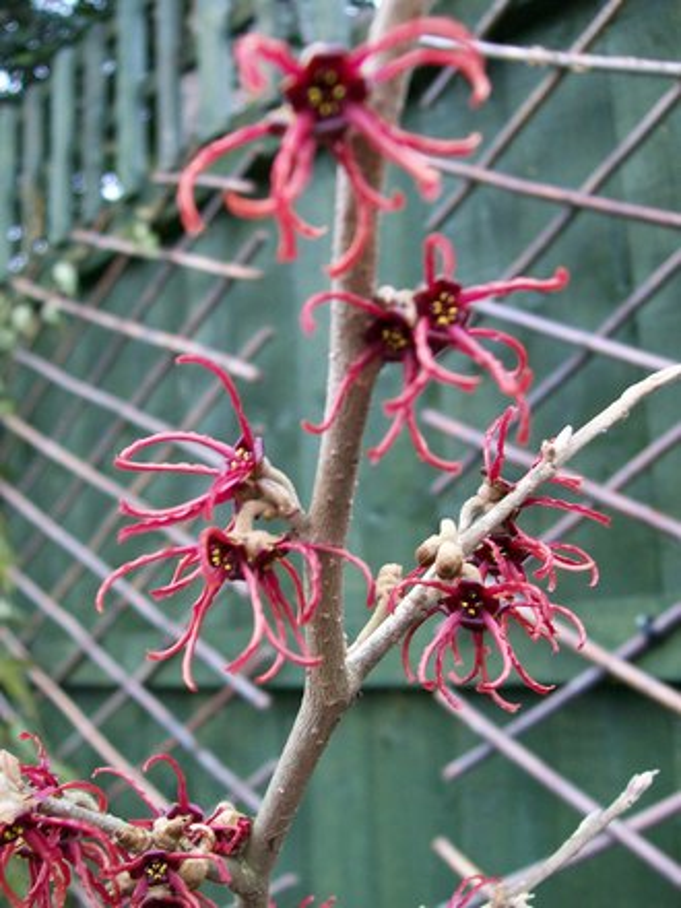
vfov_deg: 51.4
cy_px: 454
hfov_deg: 39.7
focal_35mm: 36
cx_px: 340
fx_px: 944
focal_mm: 6
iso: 146
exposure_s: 1/32
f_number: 2.7
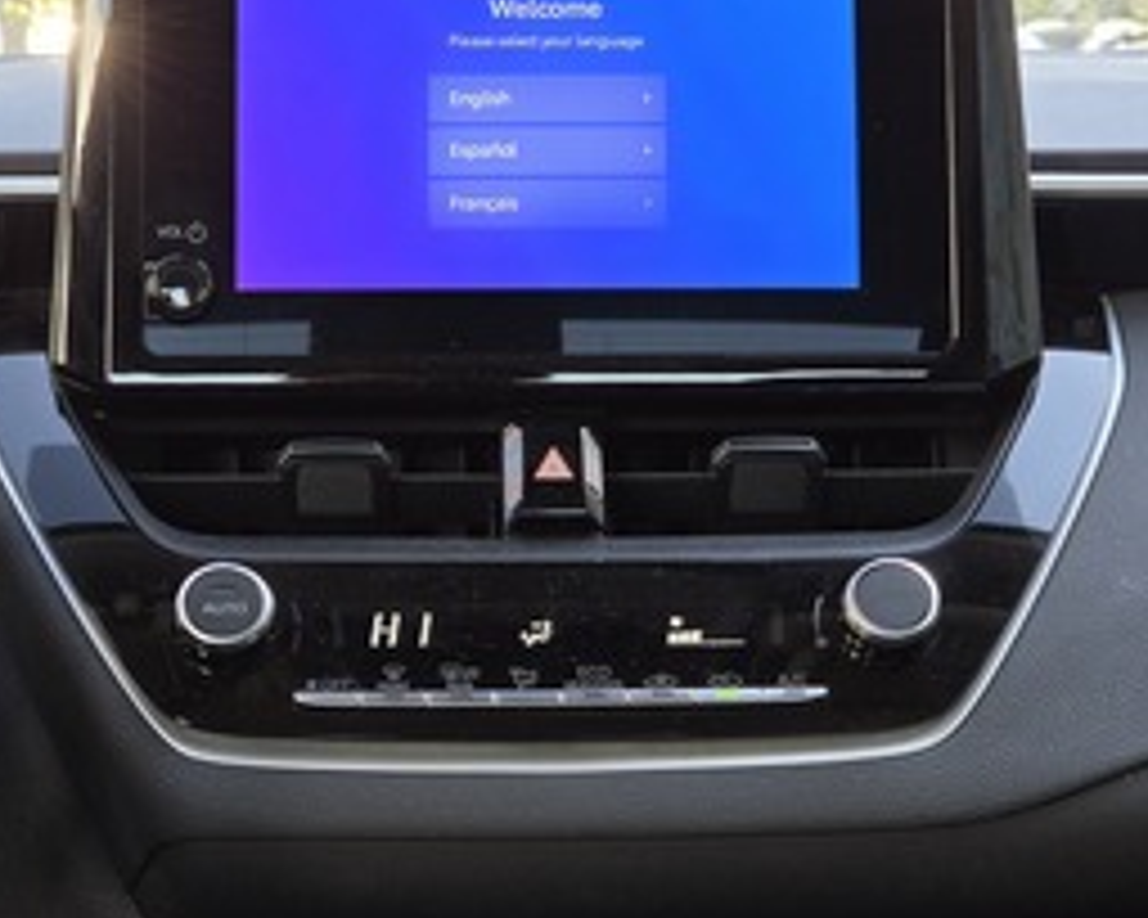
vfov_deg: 13.9
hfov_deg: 17.3
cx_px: 554
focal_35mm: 111
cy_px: 344
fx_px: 3771
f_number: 2.4
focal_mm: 7
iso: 64
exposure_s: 1/120
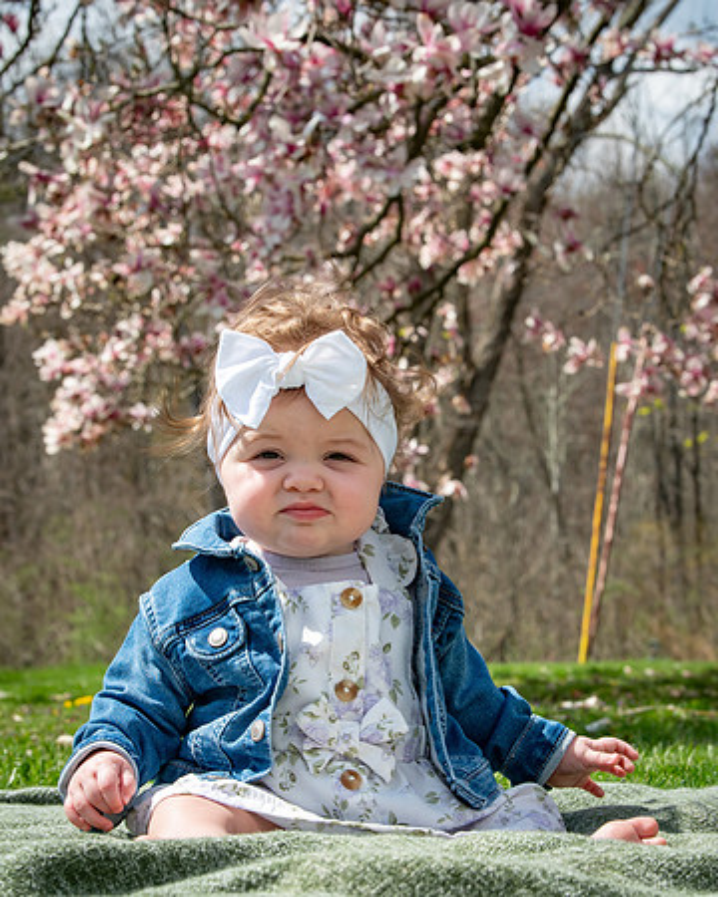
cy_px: 465
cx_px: 389
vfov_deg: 18.2
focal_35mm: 105
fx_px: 2796
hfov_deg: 14.6
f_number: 11
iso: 640
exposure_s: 1/640
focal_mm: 72
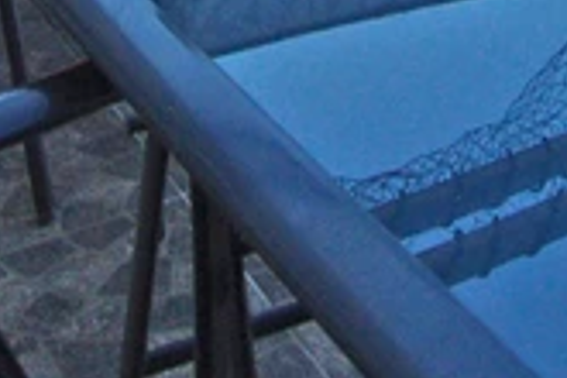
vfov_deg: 11.5
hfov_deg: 20.5
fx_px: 1465
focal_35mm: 93
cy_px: -586
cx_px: 684
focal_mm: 10
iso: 400
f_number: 8
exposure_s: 1/500
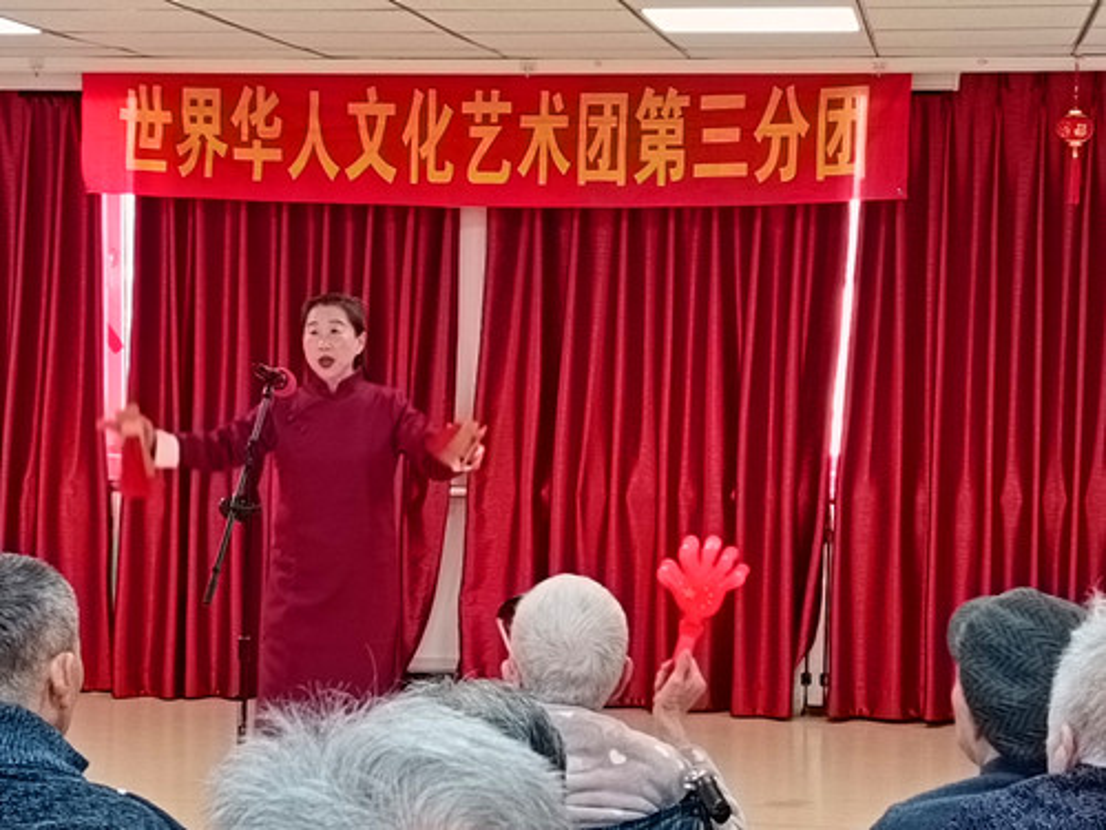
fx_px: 2684
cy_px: 415
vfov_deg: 17.6
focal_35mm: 84
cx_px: 553
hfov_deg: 23.3
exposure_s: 1/33.3
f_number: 1.75
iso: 767
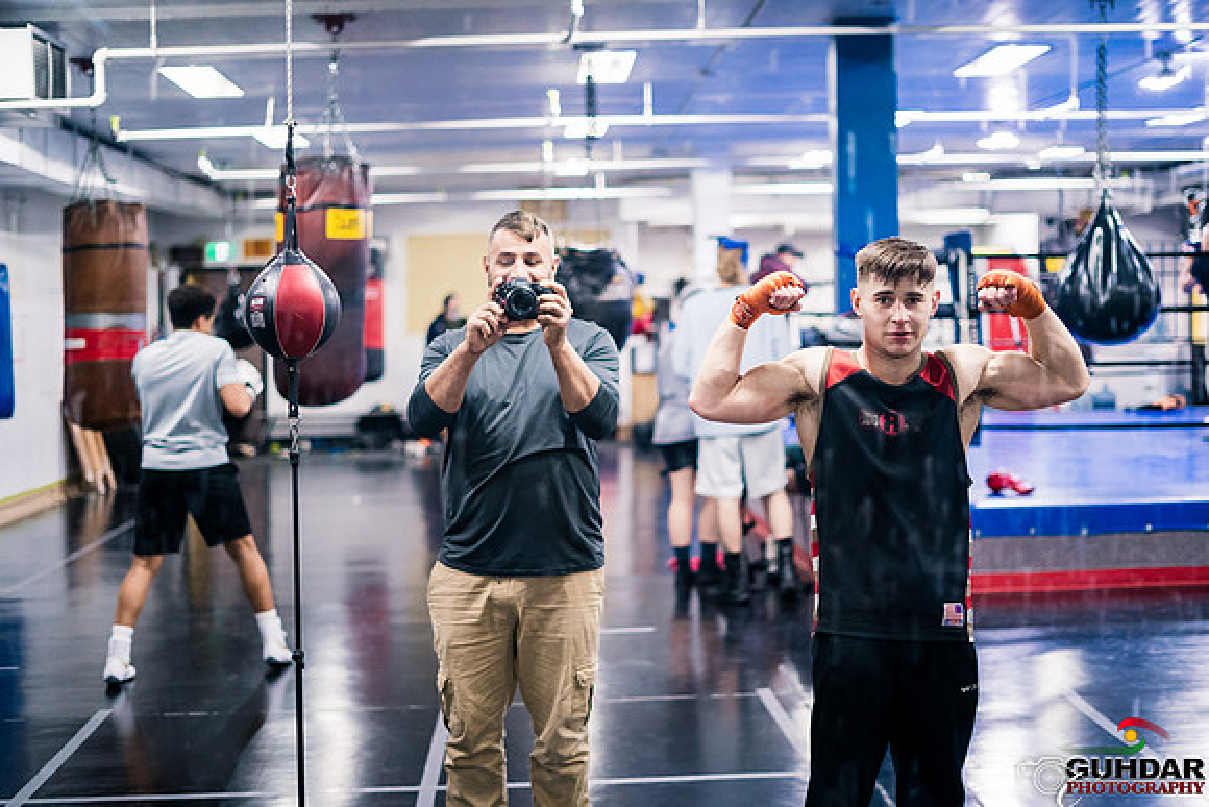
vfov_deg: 26.1
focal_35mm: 52
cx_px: 604
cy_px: 404
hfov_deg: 38.3
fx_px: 1743
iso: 4000
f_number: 1.8
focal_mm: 50
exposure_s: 1/500
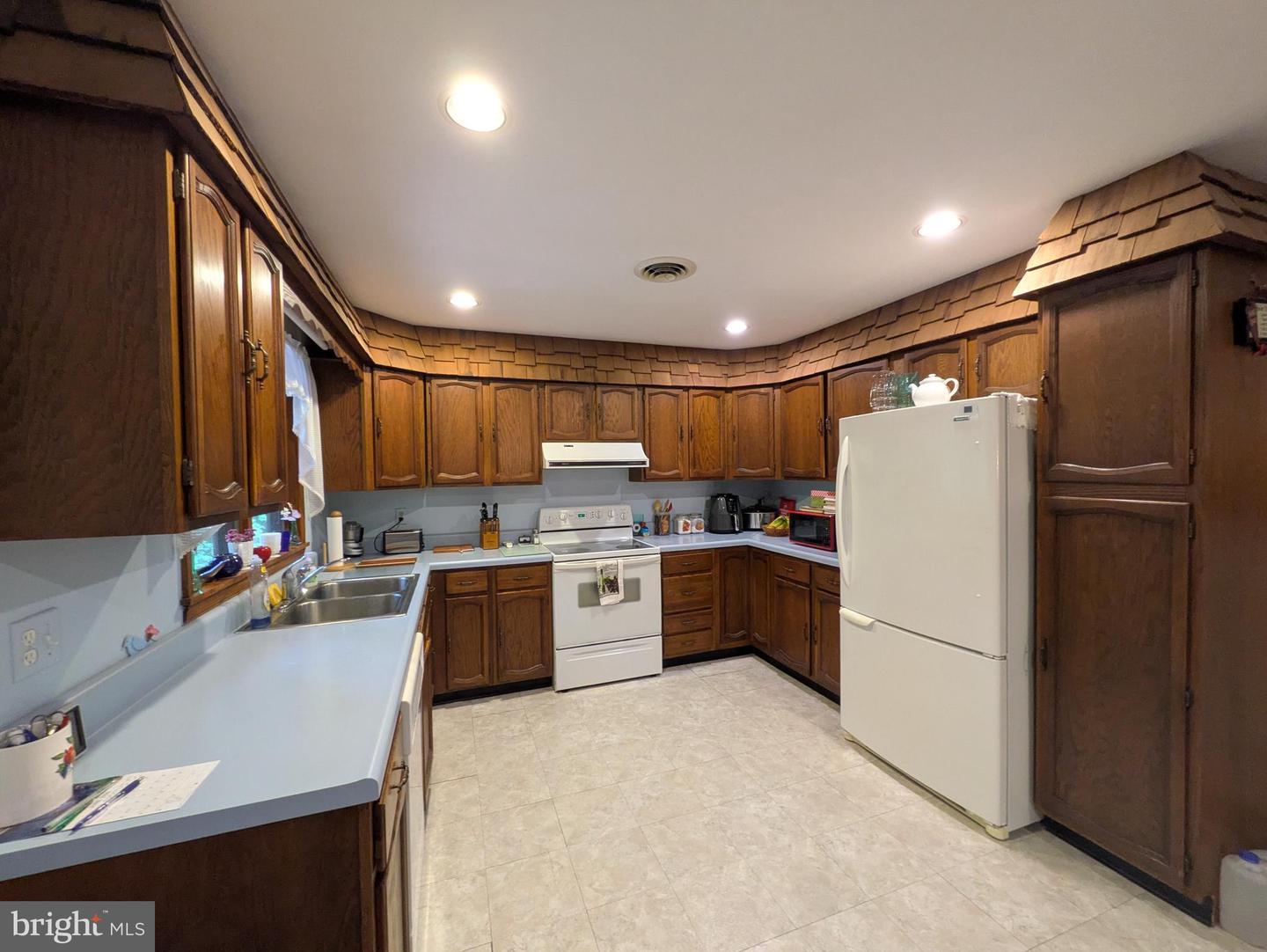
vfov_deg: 85.7
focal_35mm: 14
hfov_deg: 102.0
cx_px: 634
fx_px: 513
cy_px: 476
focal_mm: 1.83
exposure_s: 1/30
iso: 343
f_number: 2.2
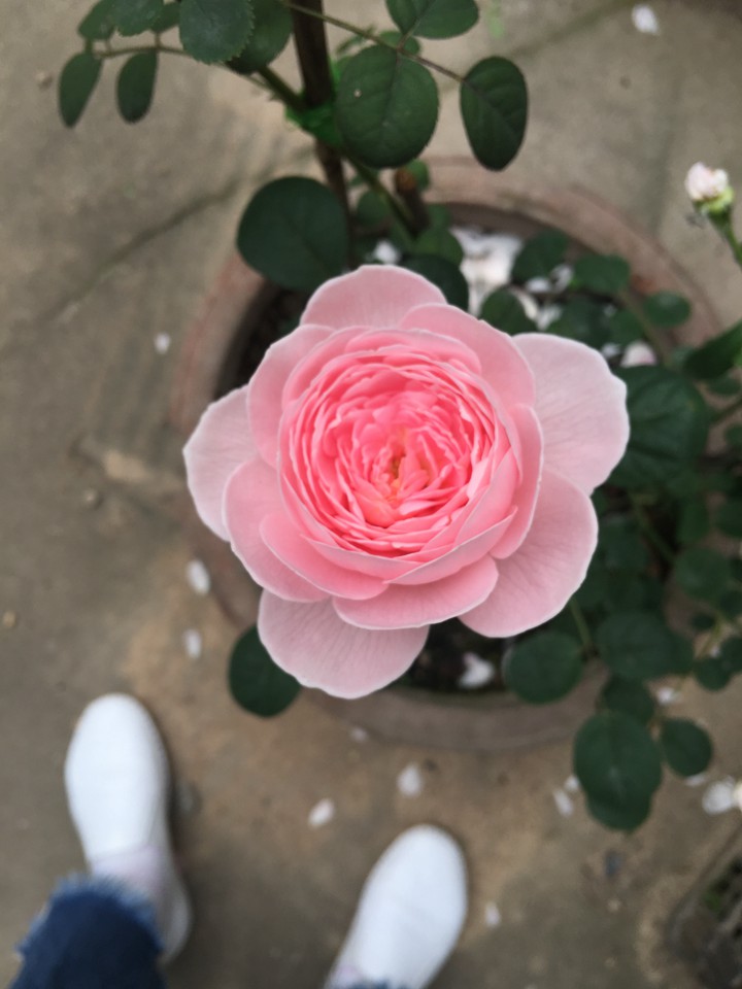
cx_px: 371
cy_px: 494
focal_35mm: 29
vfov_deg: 61.7
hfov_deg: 48.2
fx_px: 829
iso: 25
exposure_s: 1/100
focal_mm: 4.15
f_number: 2.2
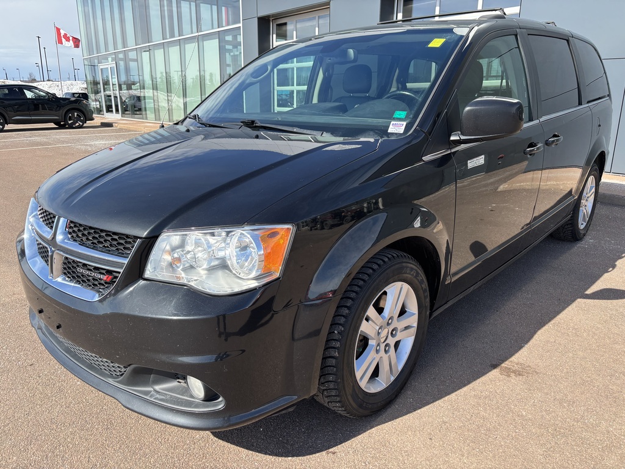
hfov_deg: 67.3
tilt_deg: -16.3
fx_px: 469
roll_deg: -0.6
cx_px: 312
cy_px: 234
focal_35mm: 26
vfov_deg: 53.1
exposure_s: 1/1381
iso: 50
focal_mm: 5.96
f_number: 1.6
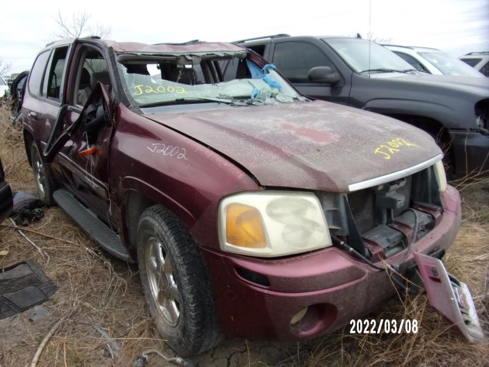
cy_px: 184
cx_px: 244
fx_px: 339
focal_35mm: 24
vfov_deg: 56.8
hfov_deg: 71.6
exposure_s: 1/400
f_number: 3.3
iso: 80
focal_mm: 4.3
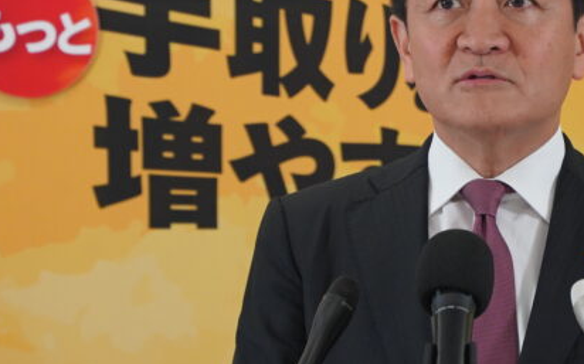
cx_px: 483
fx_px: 9067
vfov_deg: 2.3
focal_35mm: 570
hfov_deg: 3.7
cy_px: 110
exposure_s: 1/320
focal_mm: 200
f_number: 5.6
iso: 2000
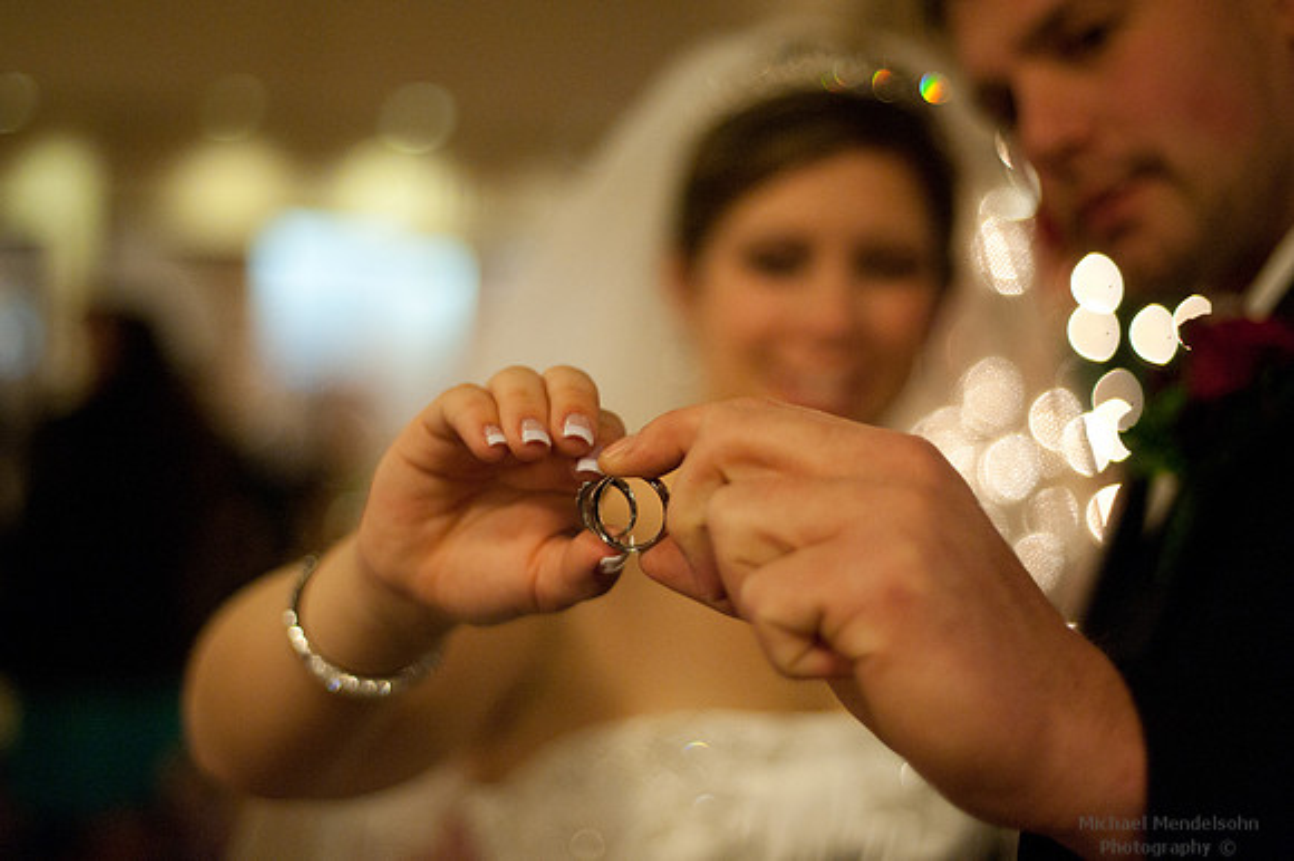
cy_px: 430
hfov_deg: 39.6
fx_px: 1796
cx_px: 647
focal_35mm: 50
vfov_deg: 27.0
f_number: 1.8
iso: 5000
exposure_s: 1/250
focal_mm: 50
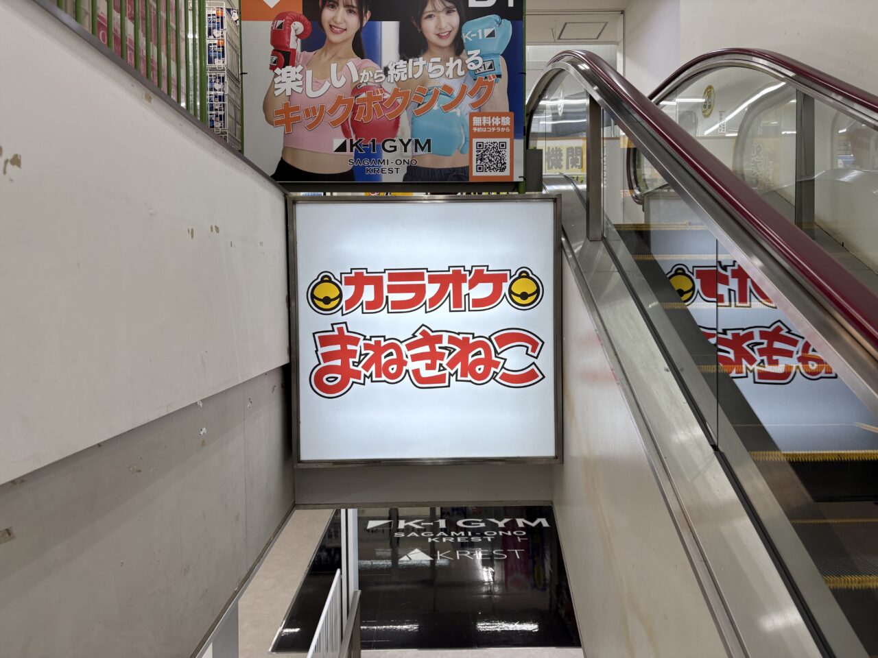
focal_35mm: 26
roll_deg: +0.7
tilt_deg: -1.2
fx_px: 659
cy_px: 329
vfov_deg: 53.1
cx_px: 439
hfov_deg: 67.3
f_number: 1.6
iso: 40
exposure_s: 1/122
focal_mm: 5.96
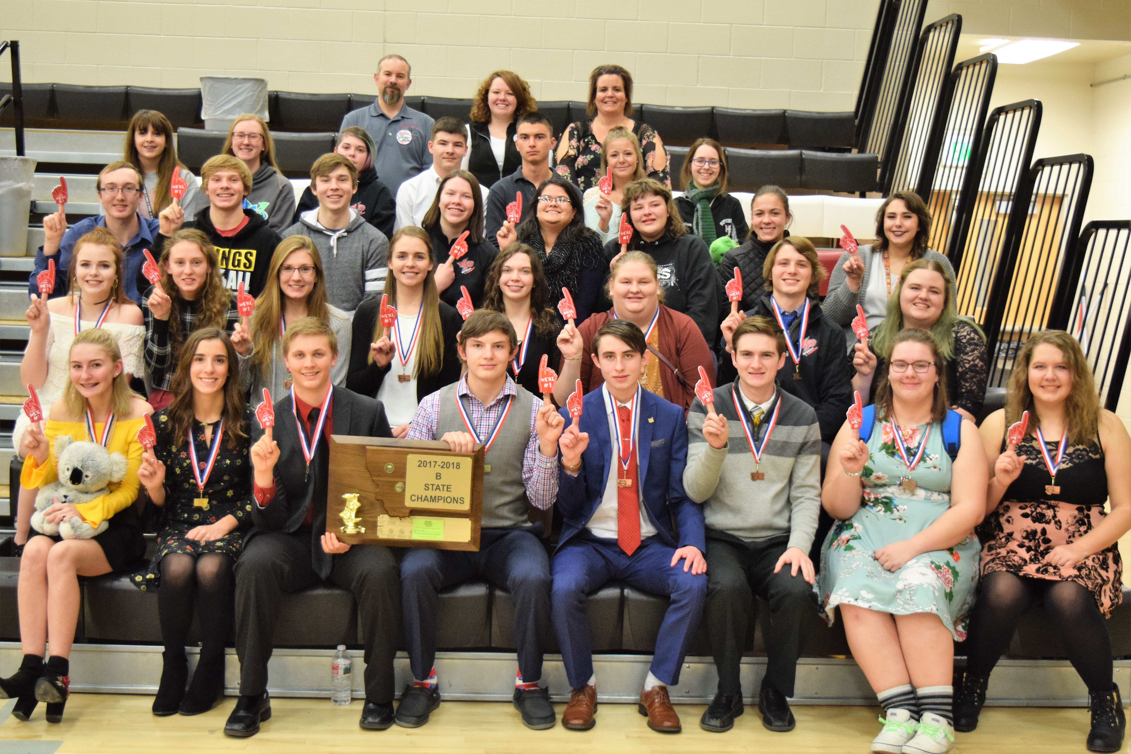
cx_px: 566
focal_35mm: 48
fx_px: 1508
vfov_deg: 28.1
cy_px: 377
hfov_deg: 41.1
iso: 1800
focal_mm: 32
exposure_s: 1/60
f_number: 4.5
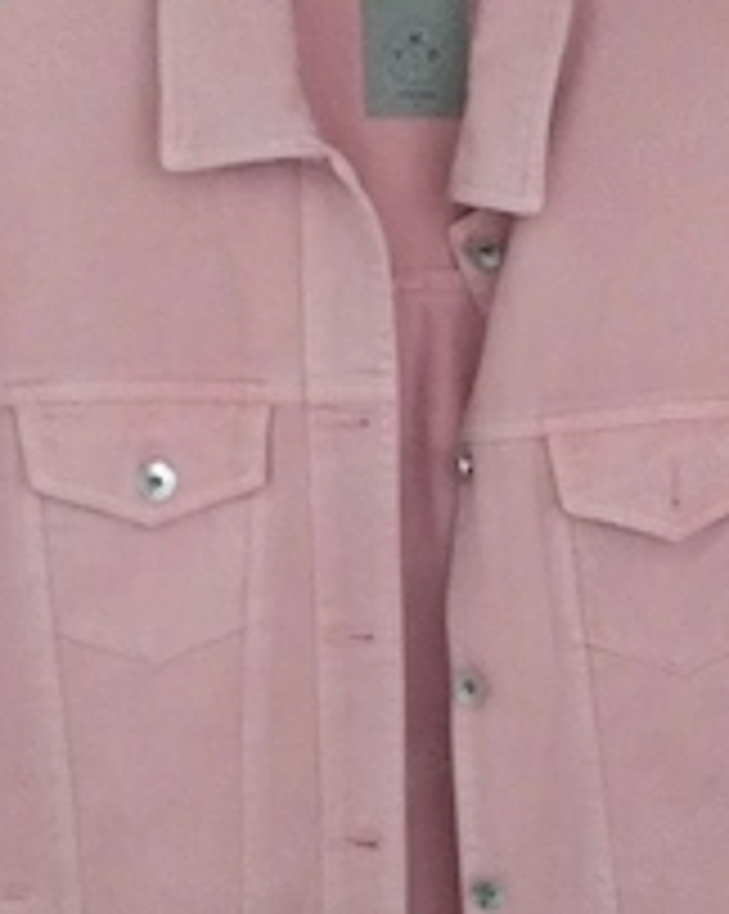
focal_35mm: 50
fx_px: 1351
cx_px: 374
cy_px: 518
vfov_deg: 37.3
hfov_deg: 30.2
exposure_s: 1/17
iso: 640
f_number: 1.9
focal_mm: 3.6
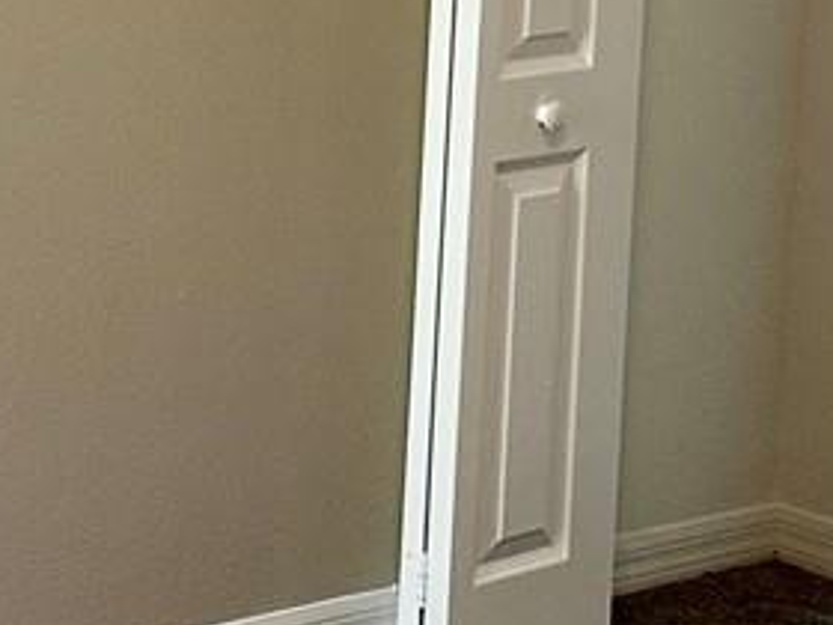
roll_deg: -3.6
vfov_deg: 10.6
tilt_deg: -6.1
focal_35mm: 137
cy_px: -143
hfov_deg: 14.4
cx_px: 250
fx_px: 3297
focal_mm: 6.86
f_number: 1.78
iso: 200
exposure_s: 1/120
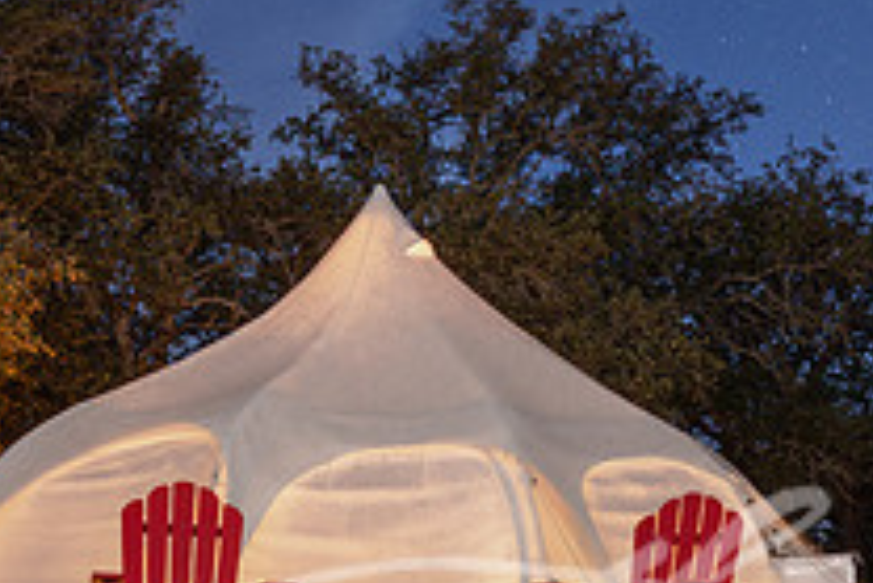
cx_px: 588
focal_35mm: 71
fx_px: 1723
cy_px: 250
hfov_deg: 28.2
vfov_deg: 19.2
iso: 320
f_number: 2.8
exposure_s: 20
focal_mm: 24
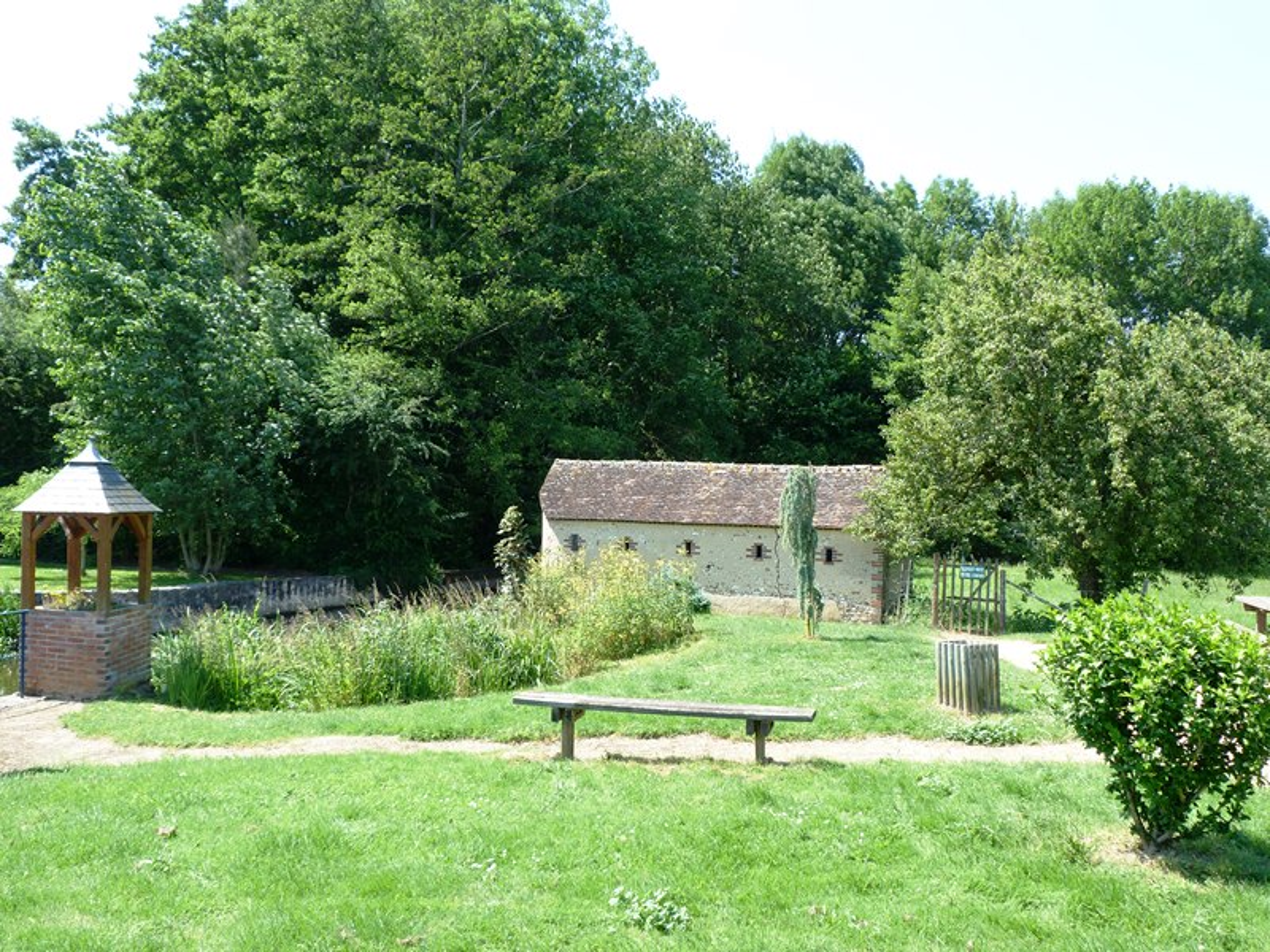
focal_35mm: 32
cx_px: 635
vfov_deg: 44.2
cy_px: 476
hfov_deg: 56.8
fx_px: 1174
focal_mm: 5.8
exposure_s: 1/160
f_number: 4
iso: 80
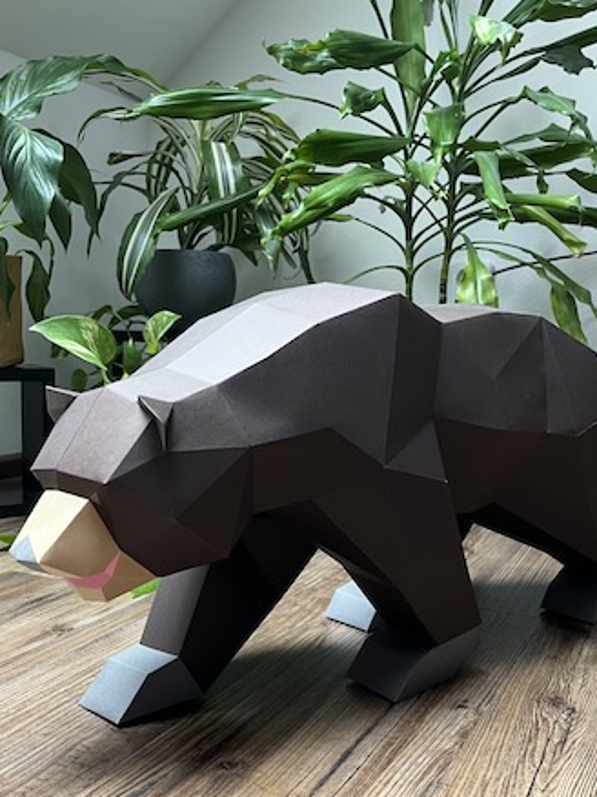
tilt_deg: -9.7
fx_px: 875
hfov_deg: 37.7
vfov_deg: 48.8
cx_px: 317
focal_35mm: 38
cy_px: 459
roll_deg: -1.6
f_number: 1.6
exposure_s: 1/60
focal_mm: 5.1
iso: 250
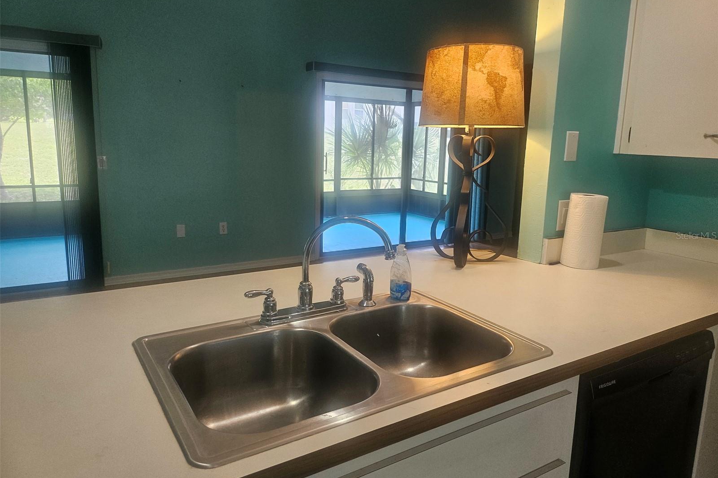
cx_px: 359
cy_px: 235
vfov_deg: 51.3
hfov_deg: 71.5
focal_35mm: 25
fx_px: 499
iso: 200
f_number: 1.8
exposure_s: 1/120
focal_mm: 5
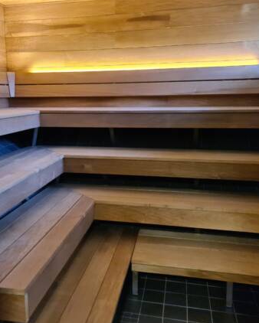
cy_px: 147
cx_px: 86
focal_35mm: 37
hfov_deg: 39.7
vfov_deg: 49.0
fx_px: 354
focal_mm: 7
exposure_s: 1/100
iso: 1600
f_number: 1.8
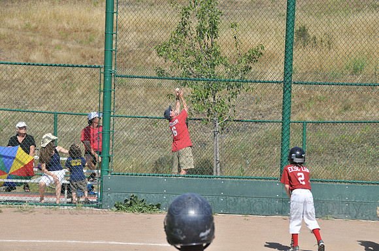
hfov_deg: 13.1
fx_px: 1656
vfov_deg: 8.7
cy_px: 126
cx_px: 190
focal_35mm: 158
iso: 200
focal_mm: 105
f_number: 8
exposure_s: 1/500
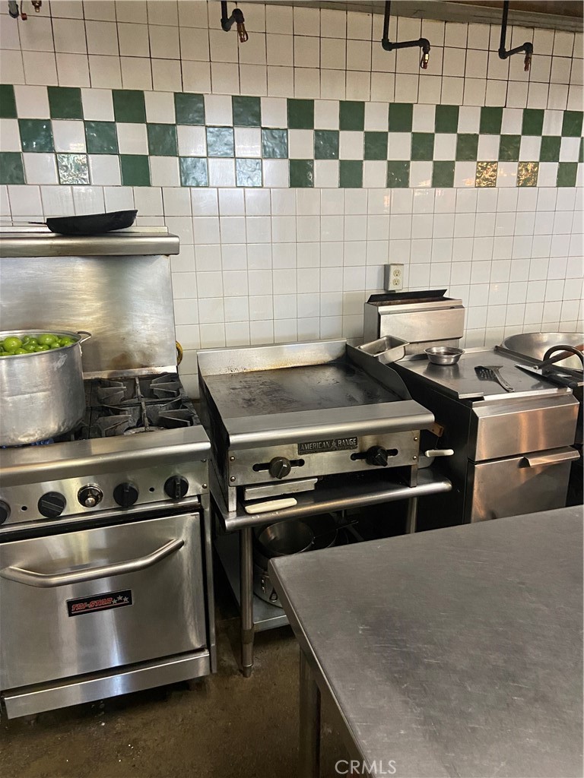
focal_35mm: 26
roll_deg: +1.7
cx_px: 292
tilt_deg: -17.5
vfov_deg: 67.3
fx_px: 585
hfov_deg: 53.1
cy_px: 389
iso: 400
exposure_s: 1/60
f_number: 1.8
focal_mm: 4.25
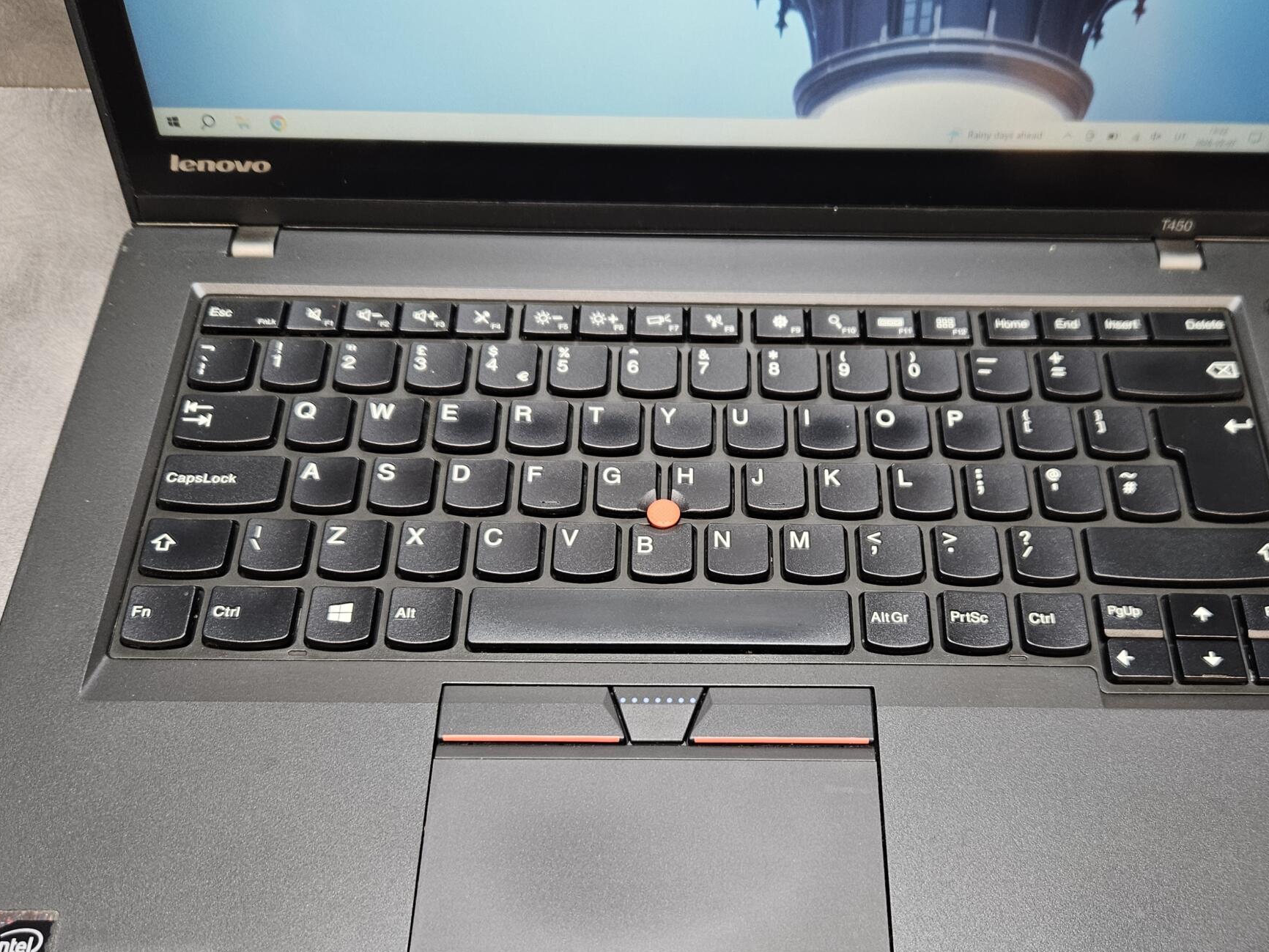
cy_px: 539
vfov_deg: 41.7
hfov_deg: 53.7
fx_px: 1246
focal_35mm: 34
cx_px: 732
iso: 200
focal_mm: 5.4
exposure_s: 1/101
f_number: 1.8
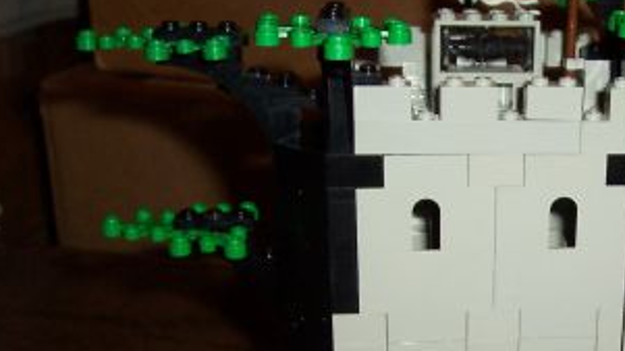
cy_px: 344
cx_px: 509
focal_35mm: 67
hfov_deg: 30.6
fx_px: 1110
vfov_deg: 17.6
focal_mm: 5.6
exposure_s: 1/60
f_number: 2.8
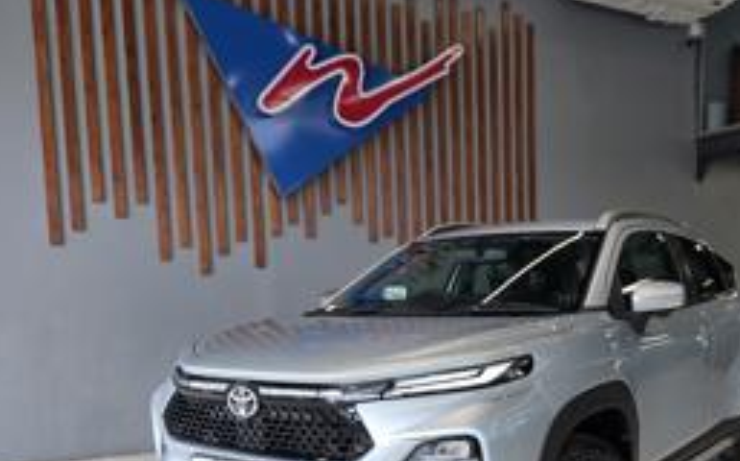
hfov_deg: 51.5
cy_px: 375
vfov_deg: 32.5
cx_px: 415
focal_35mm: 38
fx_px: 766
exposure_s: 1/50.3
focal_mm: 6.3
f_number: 1.7
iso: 16
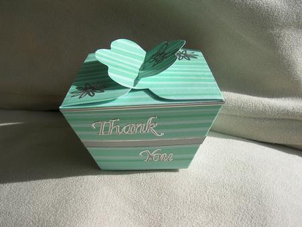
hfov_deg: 52.6
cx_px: 151
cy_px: 114
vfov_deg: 40.7
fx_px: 306
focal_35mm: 35
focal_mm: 5.4
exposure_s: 1/450
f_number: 4.8
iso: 50
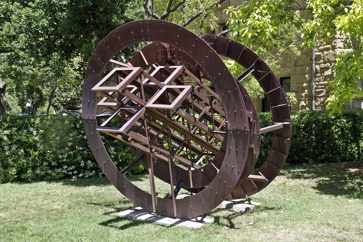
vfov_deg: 31.2
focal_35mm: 43
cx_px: 183
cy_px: 123
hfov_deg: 45.4
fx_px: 434
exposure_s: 1/50
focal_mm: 28.13
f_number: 8
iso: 200
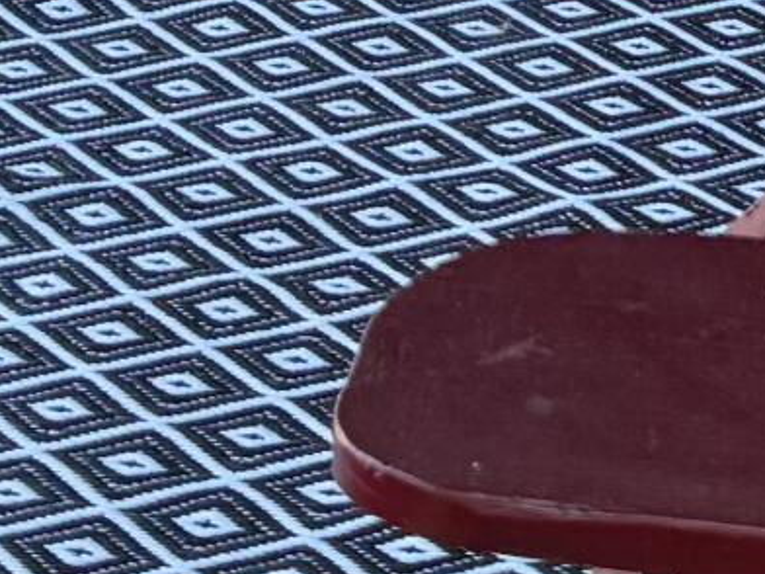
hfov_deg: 9.9
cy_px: -1113
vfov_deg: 6.8
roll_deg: -1.5
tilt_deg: -10.1
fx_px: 4398
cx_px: 394
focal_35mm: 199
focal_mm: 5.96
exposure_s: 1/121
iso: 80
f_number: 1.6
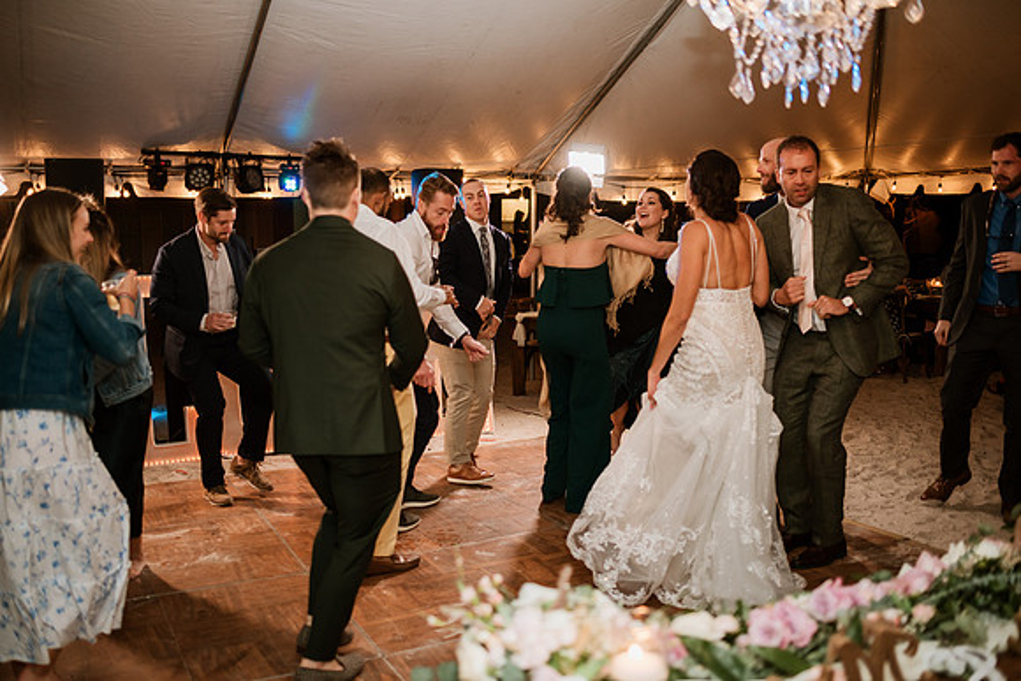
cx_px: 510
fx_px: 993
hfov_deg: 54.4
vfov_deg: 37.9
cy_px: 340
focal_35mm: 35
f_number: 2
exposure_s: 1/200
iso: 500
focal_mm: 35
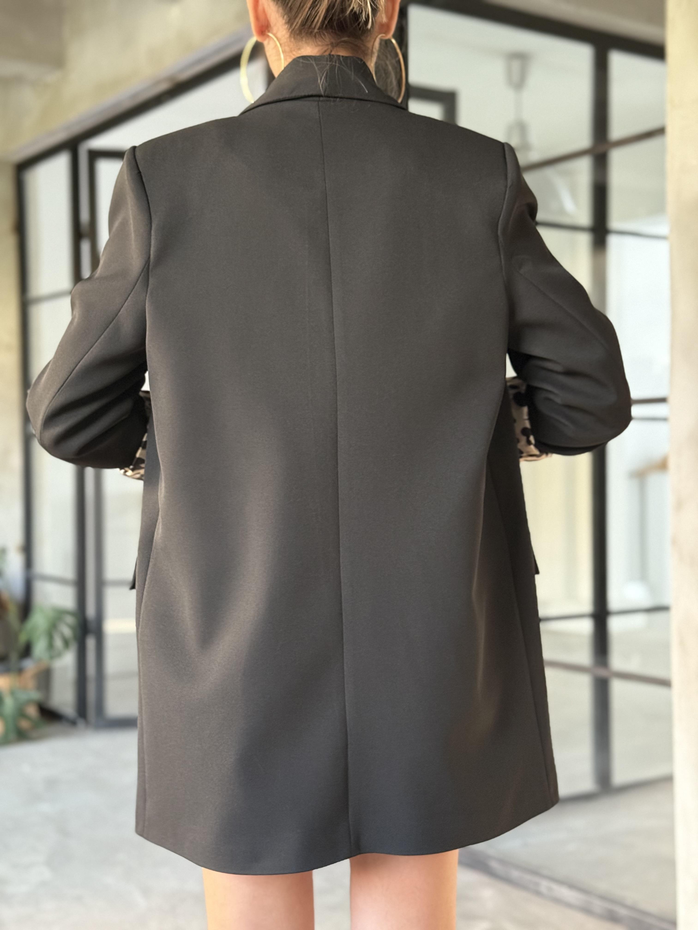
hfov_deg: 30.3
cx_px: 349
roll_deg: +0.5
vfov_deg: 39.7
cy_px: 465
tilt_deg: -0.8
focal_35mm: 48
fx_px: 1291
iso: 500
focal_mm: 6.76
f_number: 1.78
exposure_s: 1/38
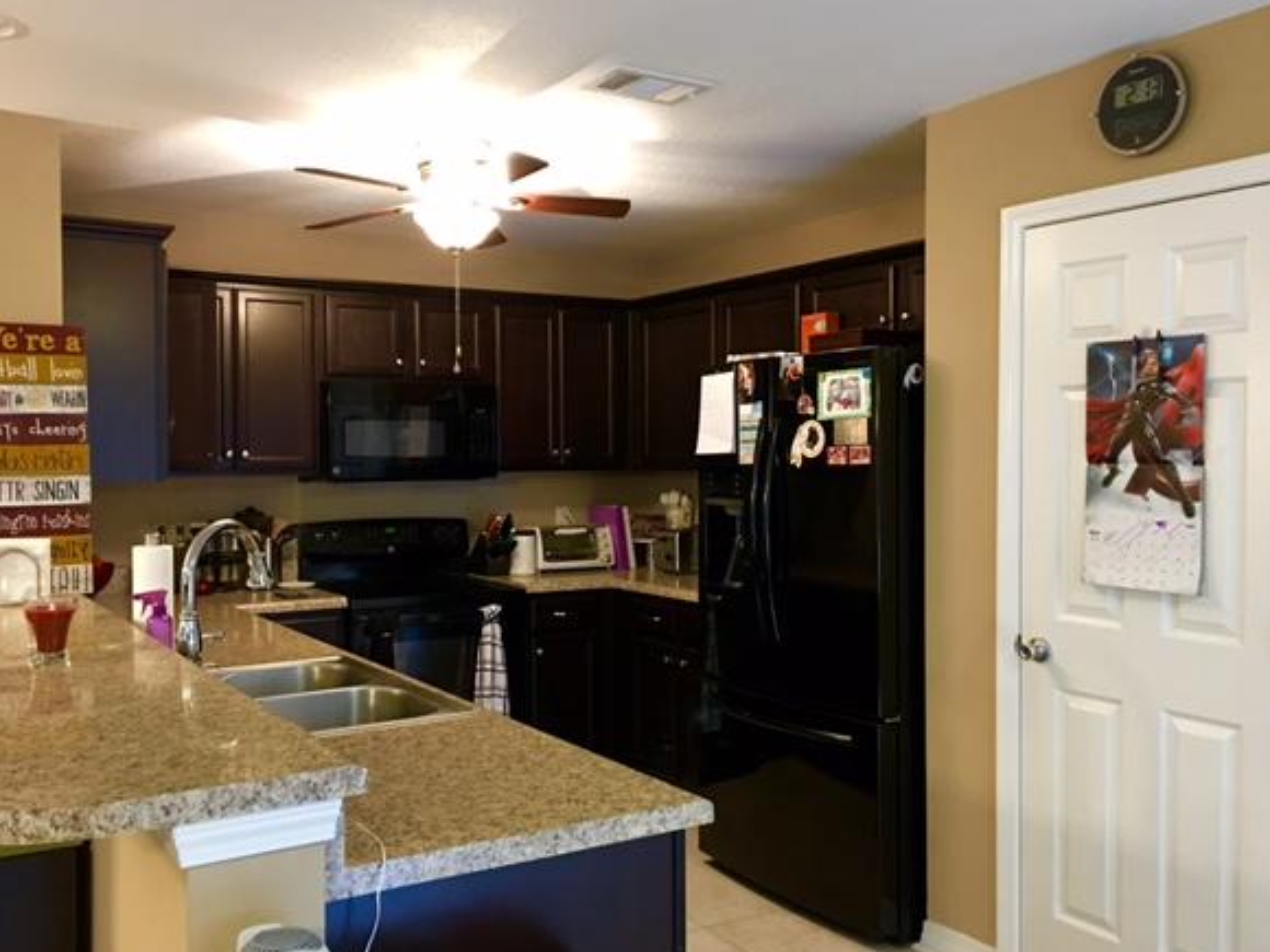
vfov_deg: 44.2
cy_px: 488
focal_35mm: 32
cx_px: 596
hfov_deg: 56.8
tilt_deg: -1.5
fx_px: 1174
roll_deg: +0.1
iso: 100
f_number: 2.2
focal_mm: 4.15
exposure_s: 1/10
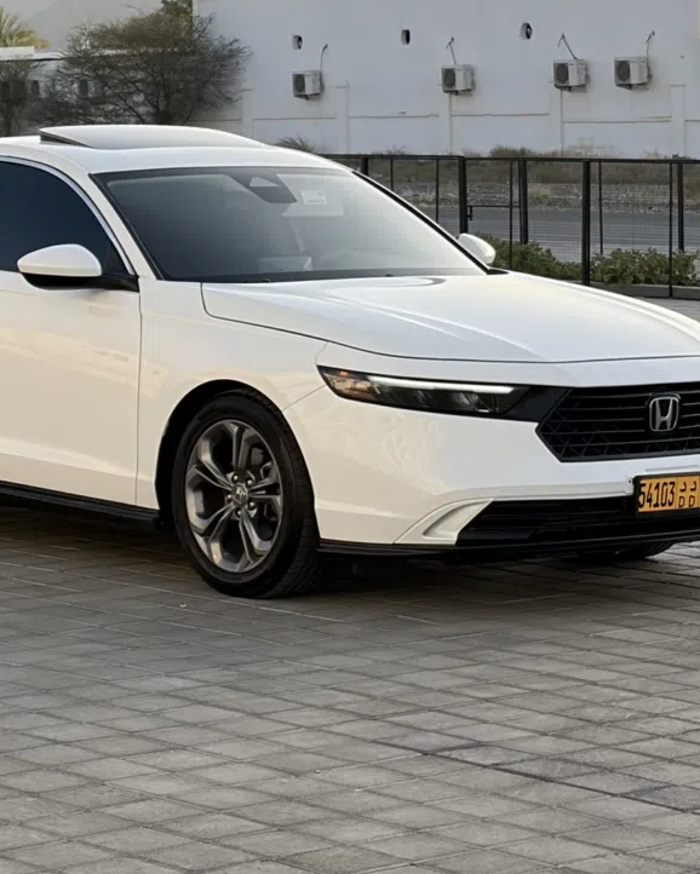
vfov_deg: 19.7
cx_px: 218
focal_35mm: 96
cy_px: 160
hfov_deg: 16.0
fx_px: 2485
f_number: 1.6
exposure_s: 1/896
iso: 50
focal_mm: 5.96
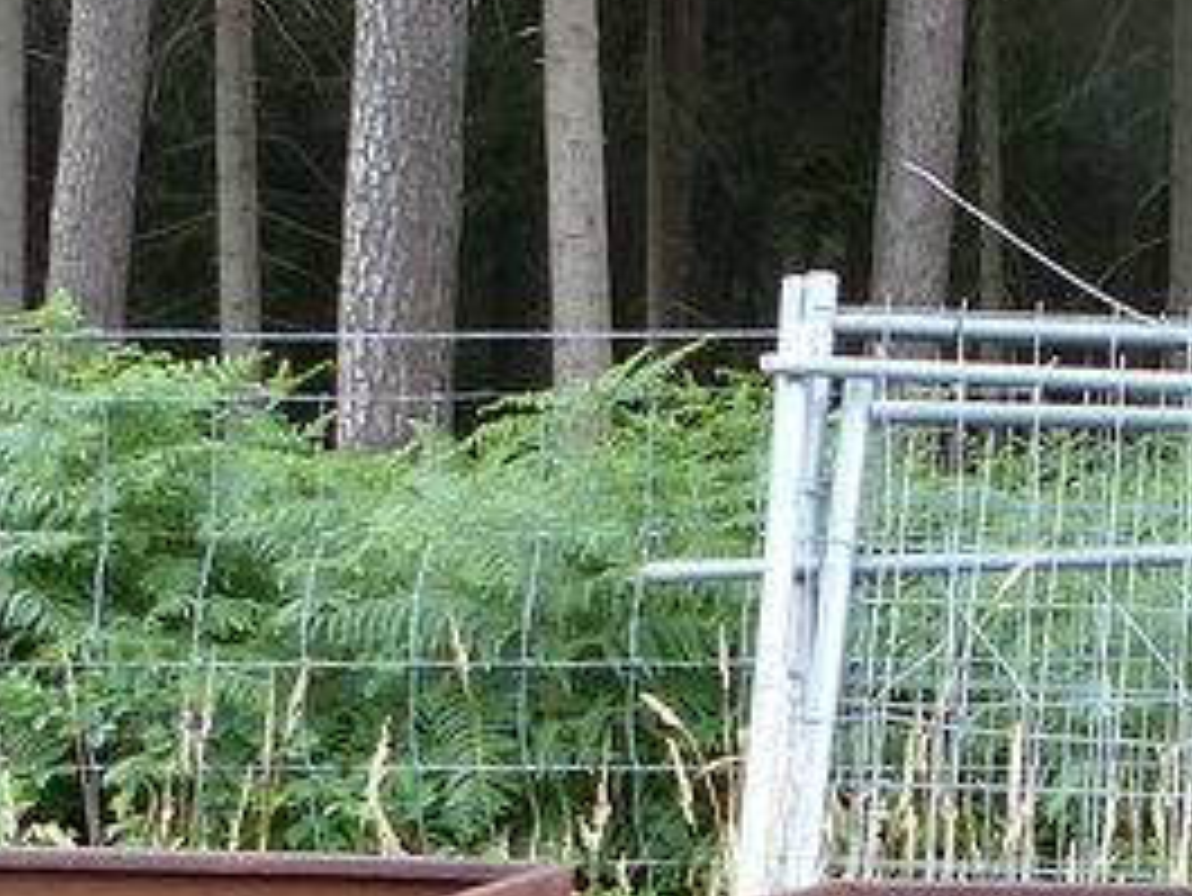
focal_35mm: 151
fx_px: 5202
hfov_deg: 12.9
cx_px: 1277
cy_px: 756
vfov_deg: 9.8
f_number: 2.8
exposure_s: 1/60
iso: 100
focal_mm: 4.5
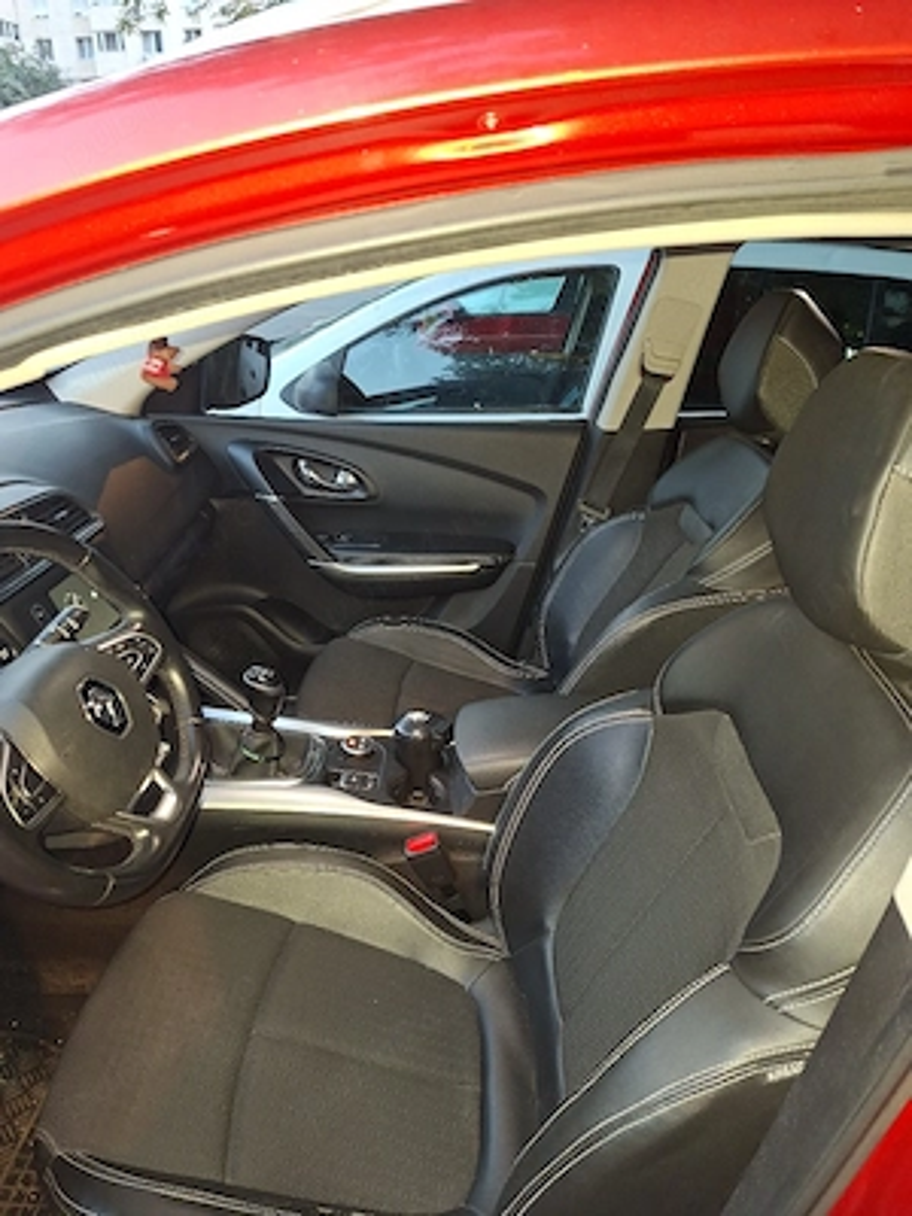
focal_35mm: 23
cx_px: 456
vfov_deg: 73.9
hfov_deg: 58.9
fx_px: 808
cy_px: 608
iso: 400
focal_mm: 5.54
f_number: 1.8
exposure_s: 1/25
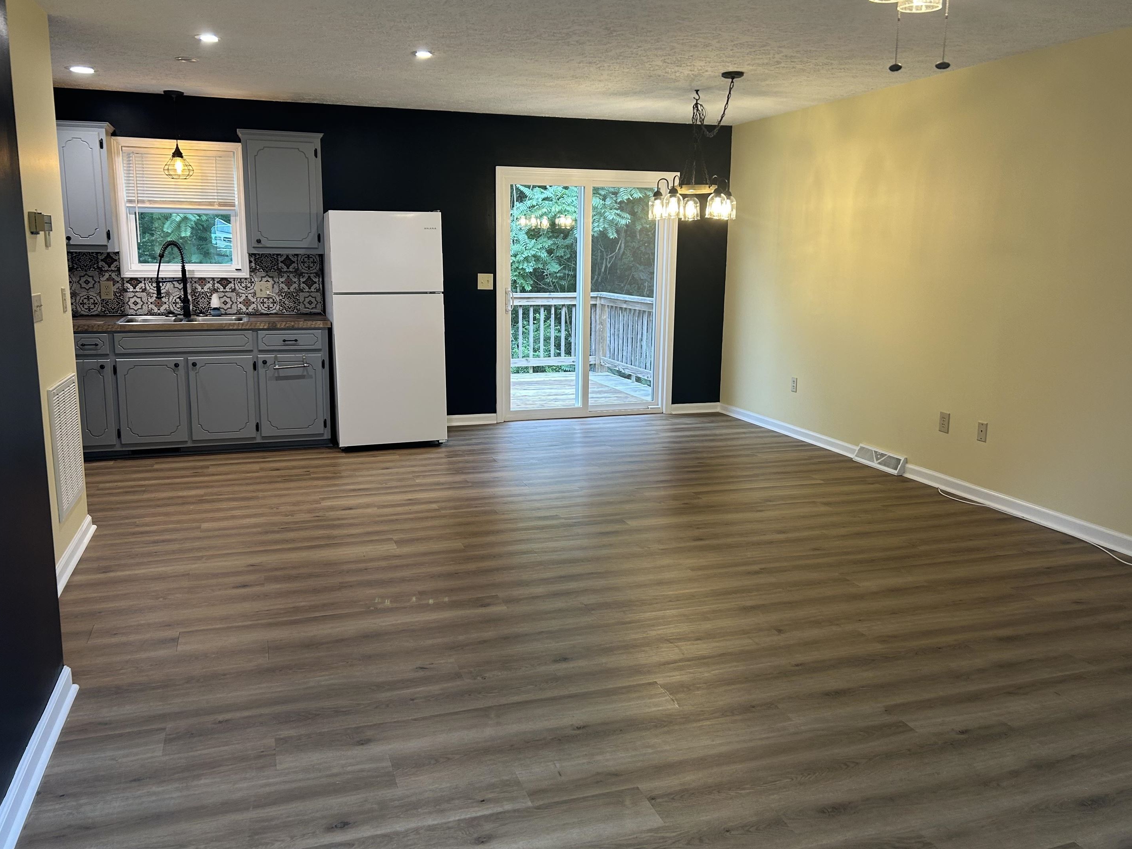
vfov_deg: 49.7
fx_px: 916
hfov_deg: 63.4
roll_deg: -0.5
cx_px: 561
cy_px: 405
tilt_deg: -9.7
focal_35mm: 28
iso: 64
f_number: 1.5
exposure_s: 1/60
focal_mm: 5.7
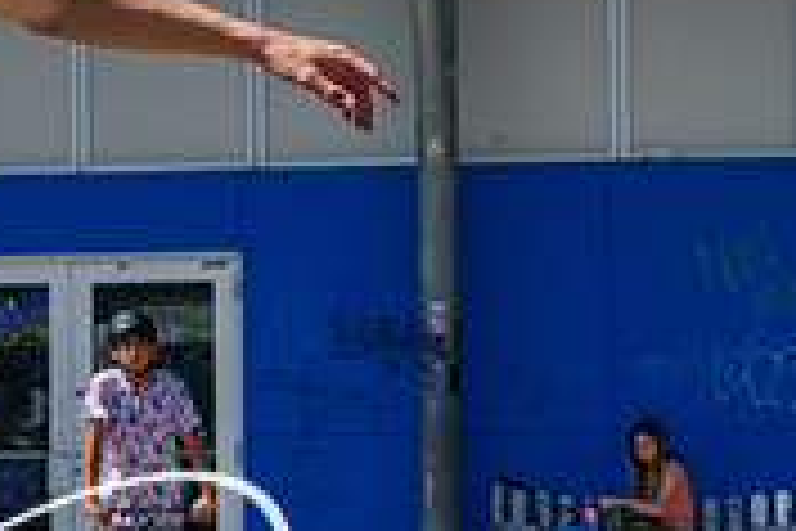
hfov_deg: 5.9
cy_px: 299
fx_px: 7628
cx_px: -346
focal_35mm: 345
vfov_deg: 4.0
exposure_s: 1/800
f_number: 7.1
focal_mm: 70
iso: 200
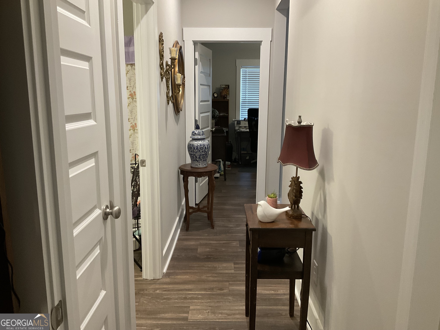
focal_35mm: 29
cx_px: 220
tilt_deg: -8.0
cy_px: 165
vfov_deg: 48.2
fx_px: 369
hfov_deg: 61.7
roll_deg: -1.4
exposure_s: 1/60
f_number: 1.8
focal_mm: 3
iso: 160
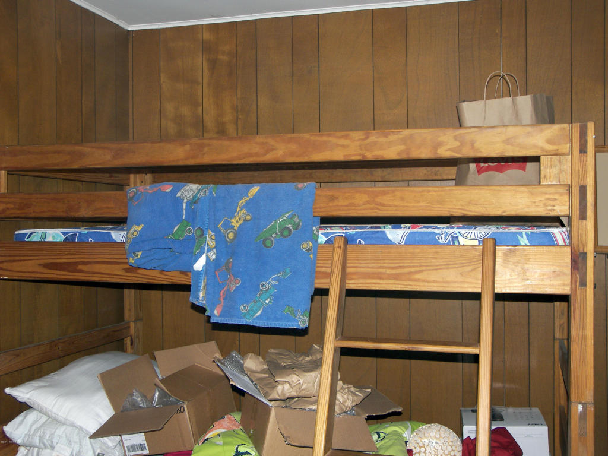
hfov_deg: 44.8
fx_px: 738
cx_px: 304
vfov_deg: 34.3
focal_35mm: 42
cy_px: 228
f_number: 3.2
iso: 100
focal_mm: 8.8
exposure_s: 1/40
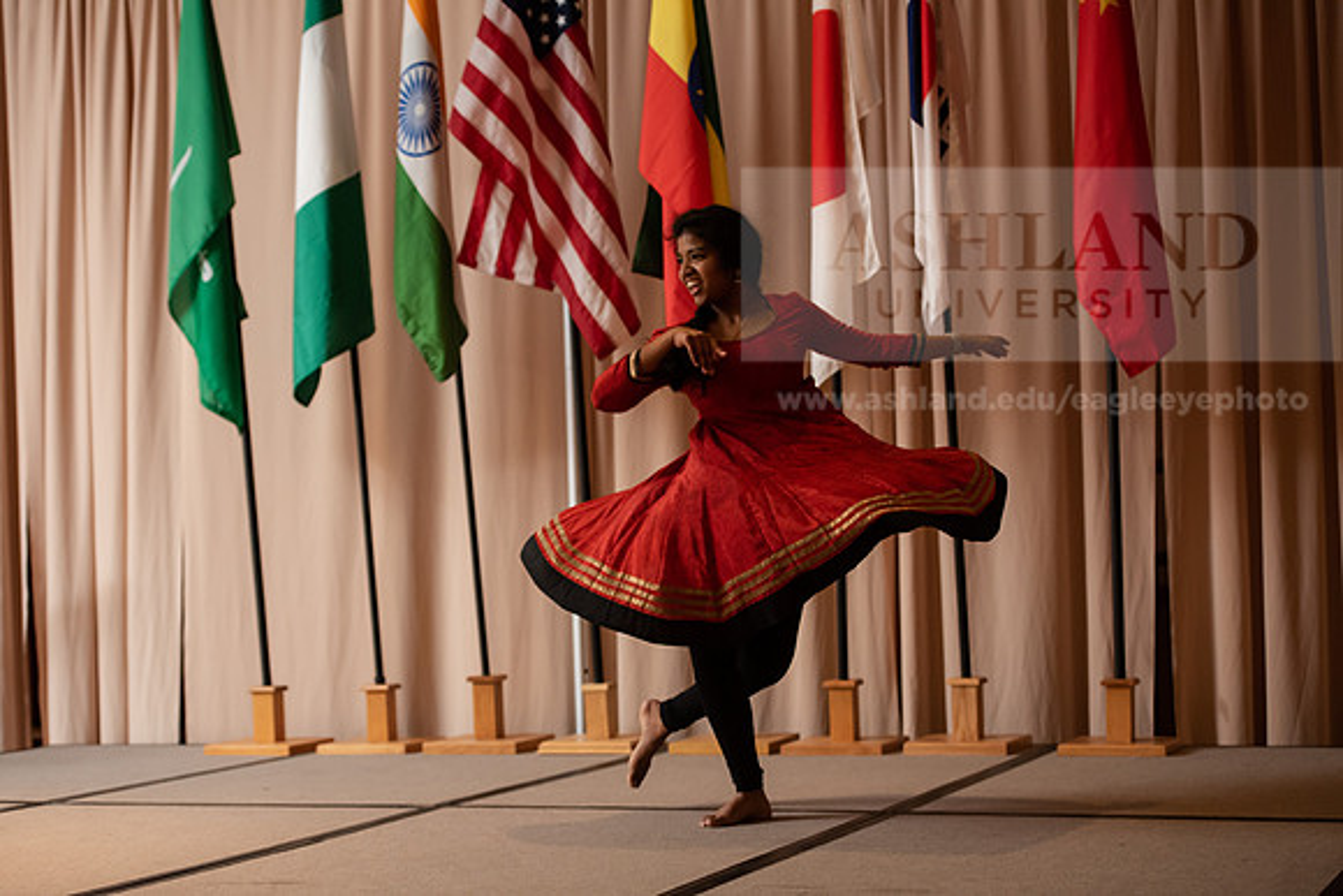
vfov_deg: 19.5
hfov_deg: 28.8
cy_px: 448
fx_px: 2612
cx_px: 672
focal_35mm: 70
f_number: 3.5
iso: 2000
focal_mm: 70
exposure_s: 1/160
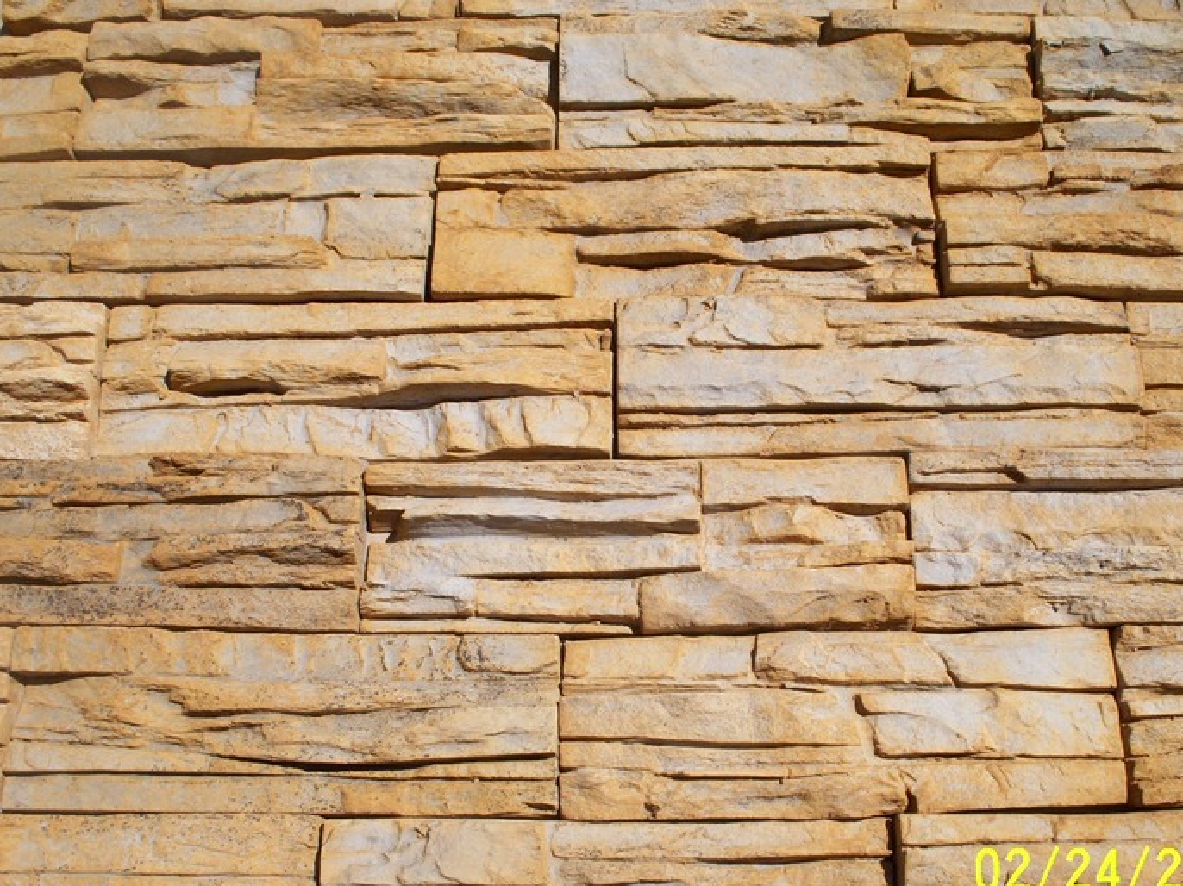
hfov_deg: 44.7
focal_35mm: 42
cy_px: 484
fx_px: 1435
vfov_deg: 34.3
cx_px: 662
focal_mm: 7.54
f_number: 5
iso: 64
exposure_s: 1/640
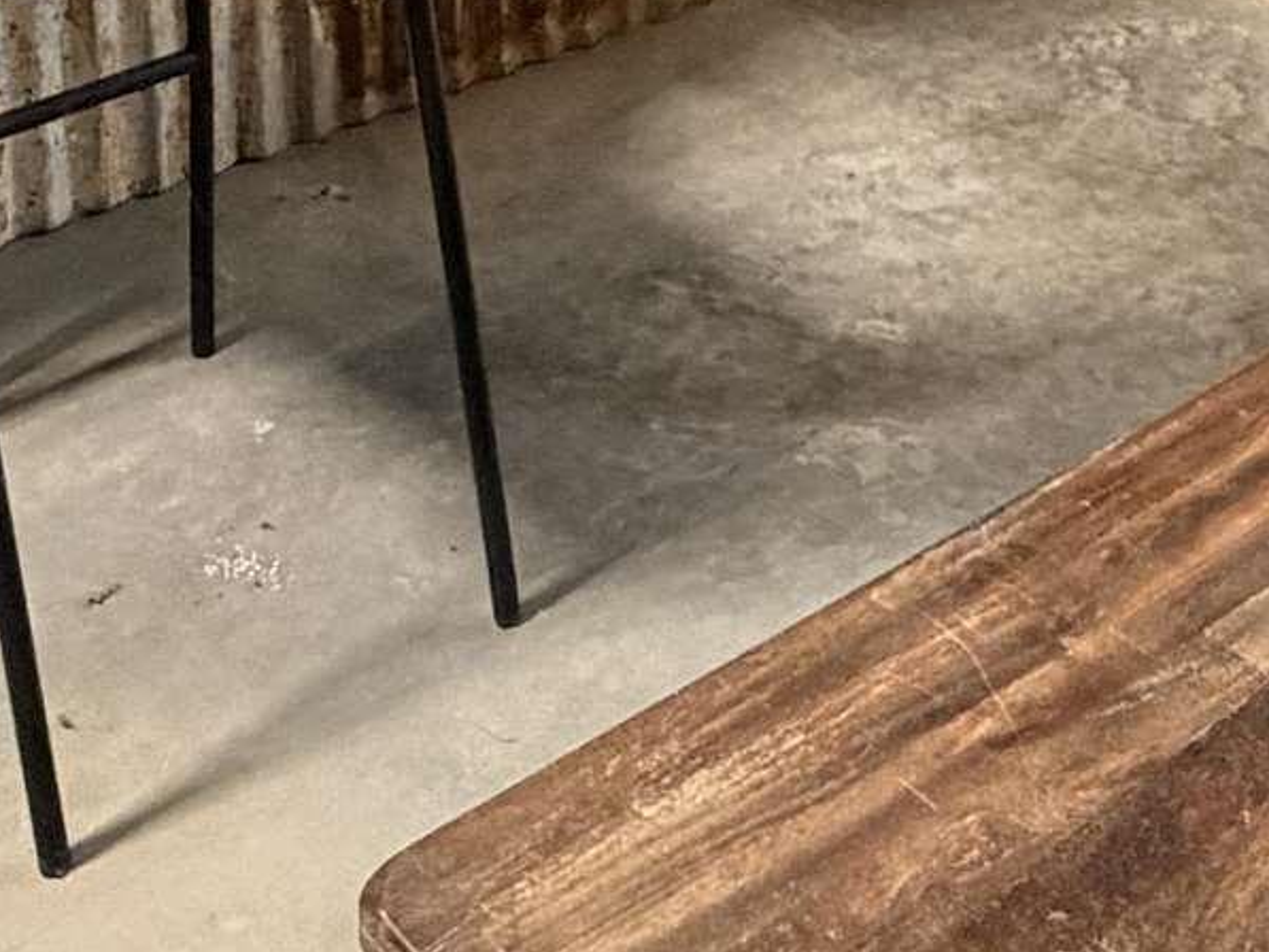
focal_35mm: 72
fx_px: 2640
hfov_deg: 26.9
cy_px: -436
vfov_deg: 18.4
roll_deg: -1.3
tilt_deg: -16.0
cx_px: 831
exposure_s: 1/60
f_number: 2.2
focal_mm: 2.22
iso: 640
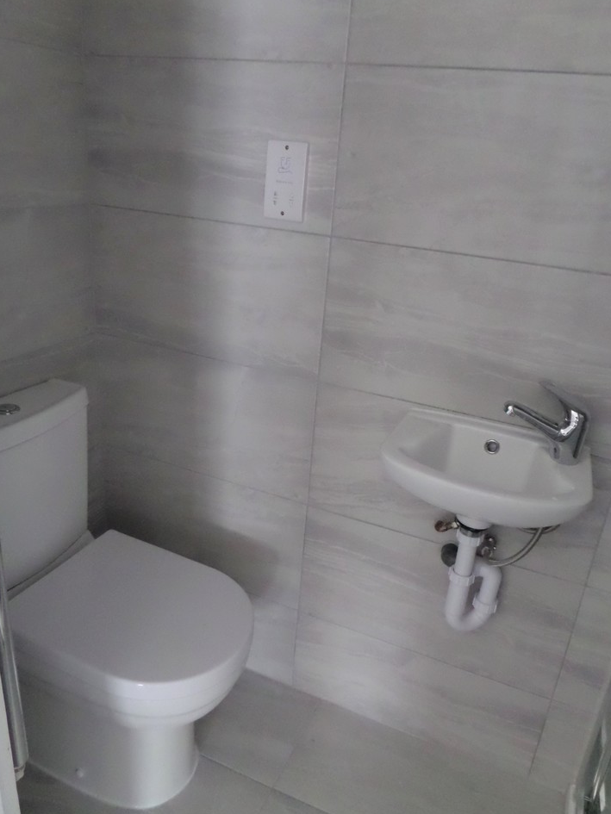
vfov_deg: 67.3
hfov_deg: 53.1
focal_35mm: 26
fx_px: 612
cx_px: 309
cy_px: 409
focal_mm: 4
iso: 800
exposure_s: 1/30
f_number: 3.2
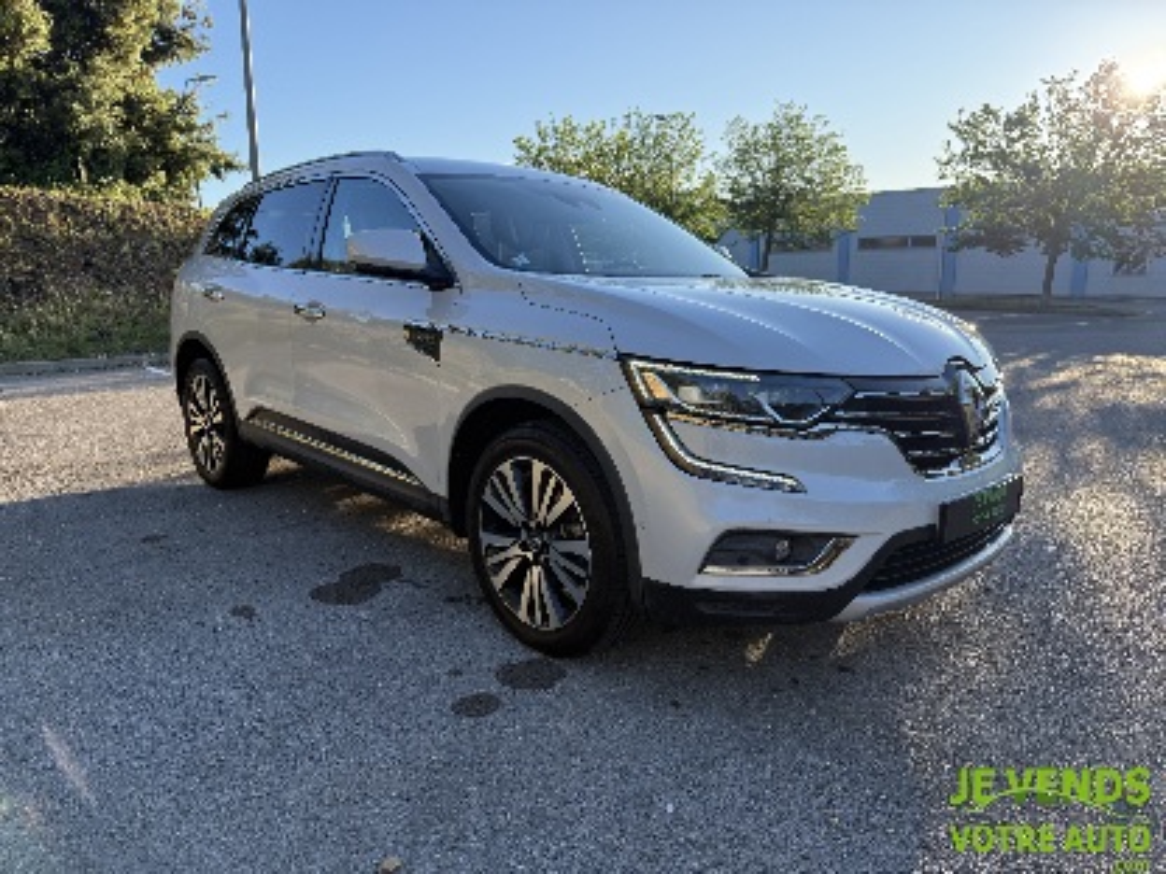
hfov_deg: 71.6
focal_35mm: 24
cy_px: 437
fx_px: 808
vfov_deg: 56.8
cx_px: 583
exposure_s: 1/1493
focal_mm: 6.76
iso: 100
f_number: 1.78
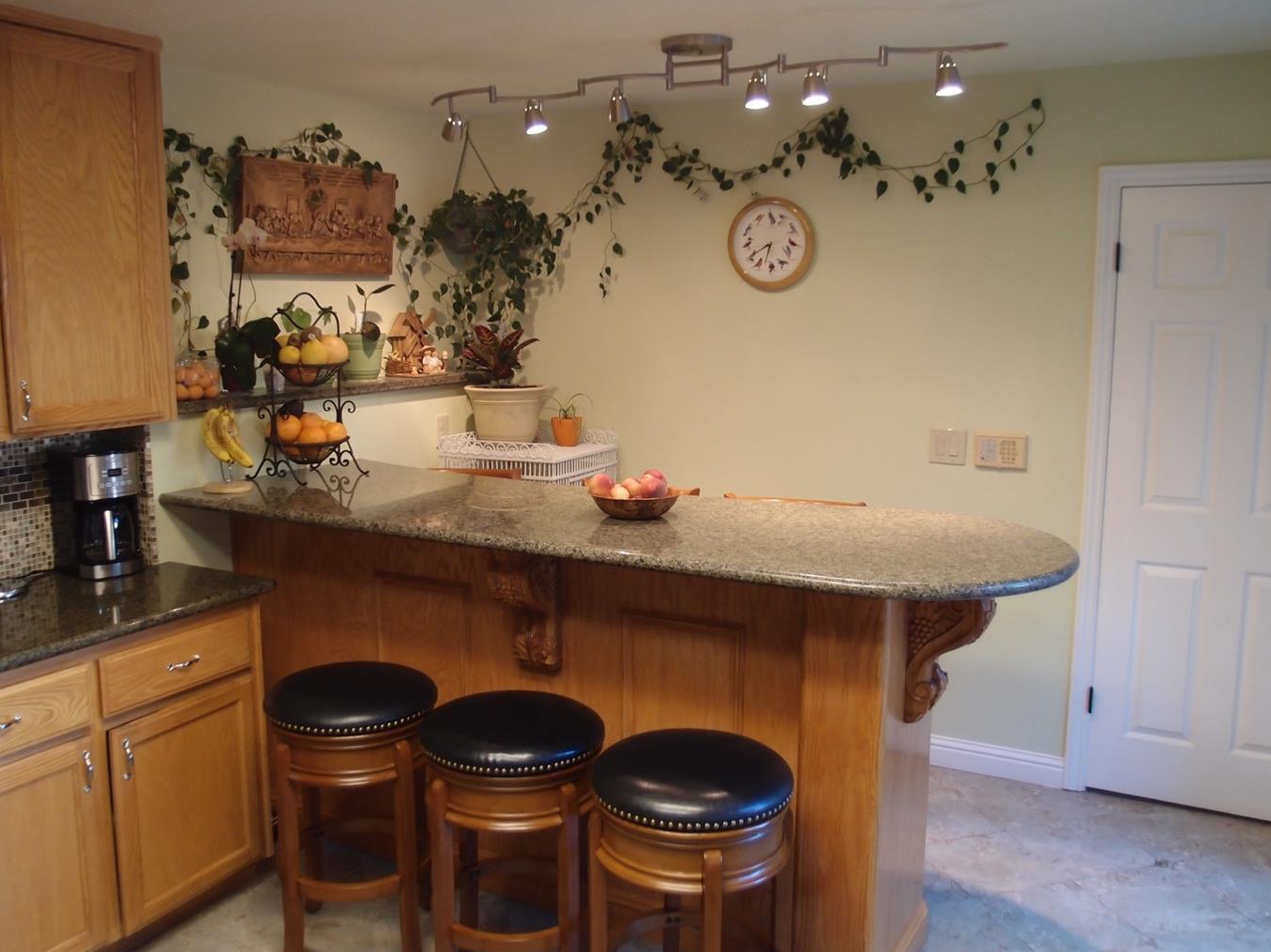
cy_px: 453
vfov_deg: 45.4
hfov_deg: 58.3
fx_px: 1138
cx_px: 599
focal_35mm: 31
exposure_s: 1/30
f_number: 1.8
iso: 200
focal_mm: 6
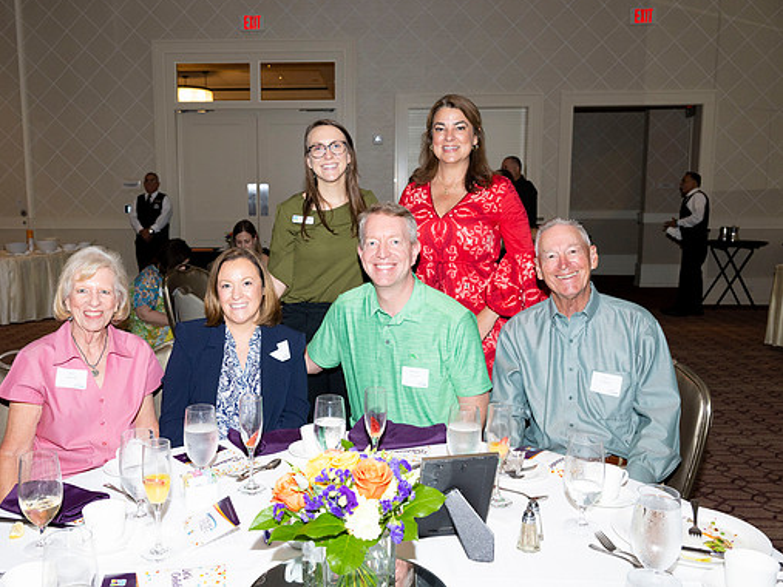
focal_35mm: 33
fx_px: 746
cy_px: 290
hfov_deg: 55.2
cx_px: 337
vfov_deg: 42.9
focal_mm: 30
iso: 800
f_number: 5.6
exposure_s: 1/200
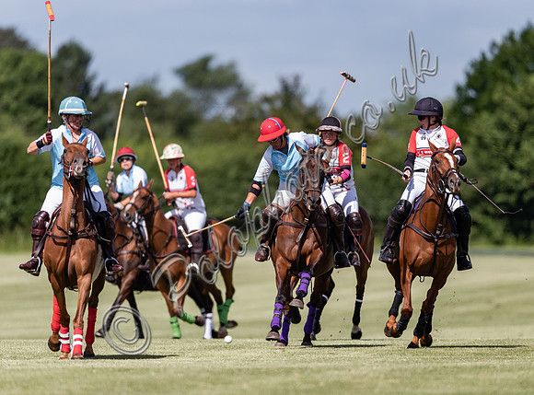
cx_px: 303
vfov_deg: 2.3
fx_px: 9635
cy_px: 232
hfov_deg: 3.2
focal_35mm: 628
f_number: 4
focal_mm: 500
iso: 400
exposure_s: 1/3200
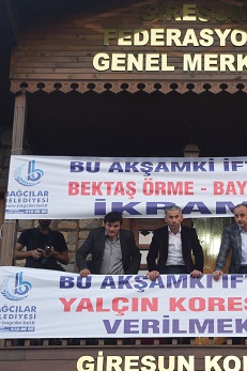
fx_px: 936
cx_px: 201
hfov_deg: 14.9
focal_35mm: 91
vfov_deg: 22.4
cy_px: 208
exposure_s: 1/80
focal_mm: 35
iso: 400
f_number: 4.2
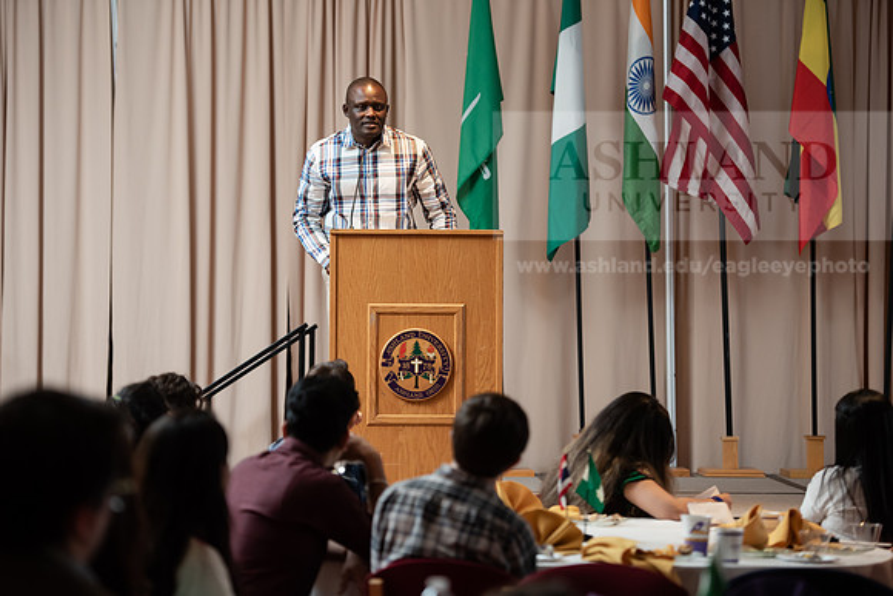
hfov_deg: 17.6
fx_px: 2878
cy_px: 298
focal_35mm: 116
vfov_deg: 11.8
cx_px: 446
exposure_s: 1/200
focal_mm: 116
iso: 1250
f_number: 3.2
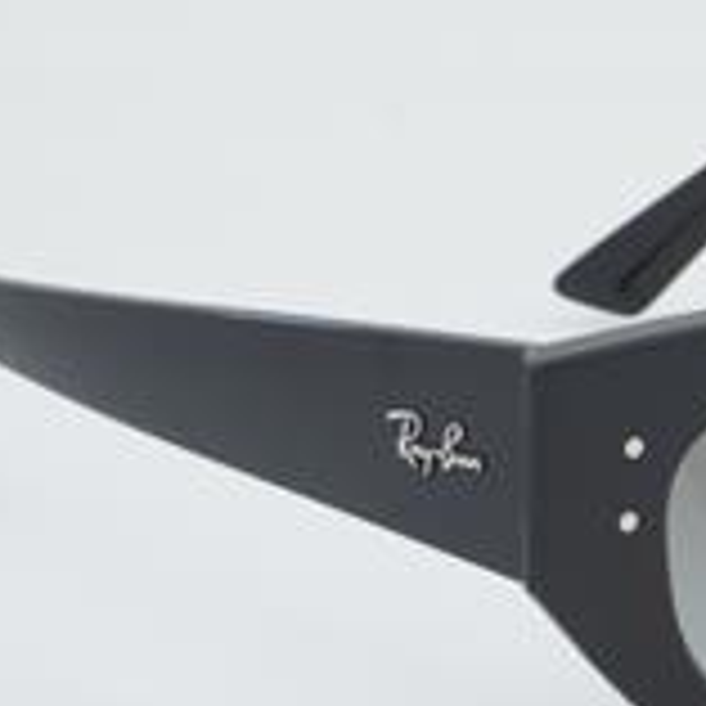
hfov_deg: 10.7
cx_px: 728
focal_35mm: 162
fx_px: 3738
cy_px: 450
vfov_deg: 10.8
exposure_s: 1/3
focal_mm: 50
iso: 100
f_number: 32
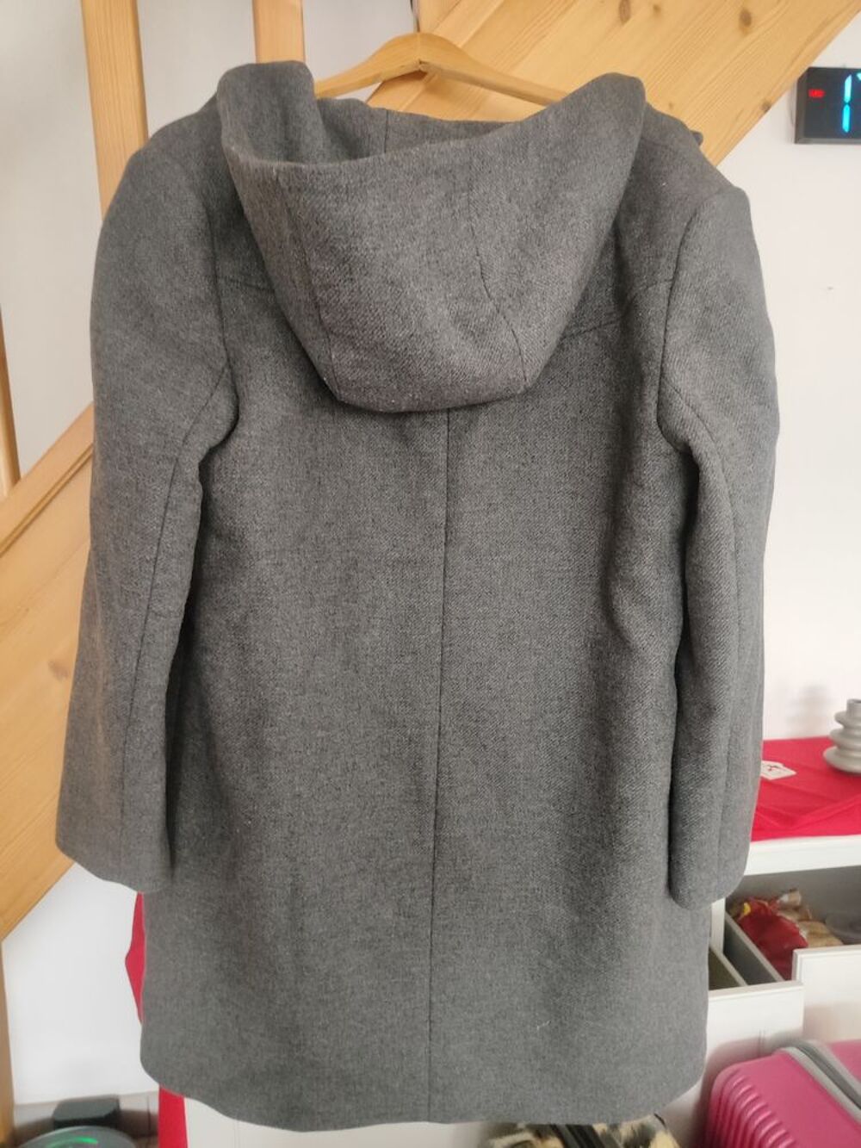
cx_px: 430
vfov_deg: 73.9
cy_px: 574
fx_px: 763
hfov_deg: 58.9
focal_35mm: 23
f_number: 1.88
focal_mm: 5.59
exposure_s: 1/33
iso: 1149
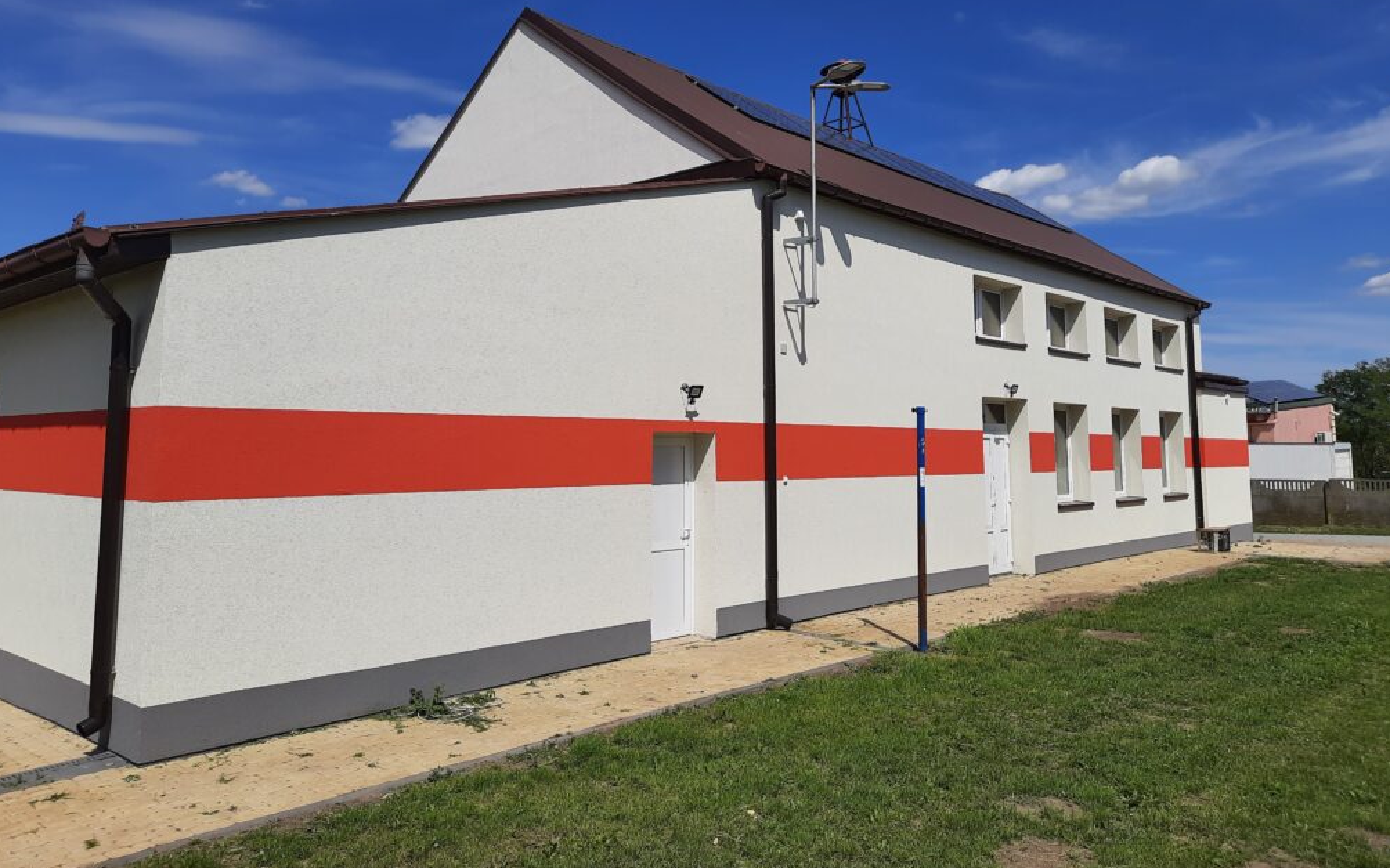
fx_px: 1023
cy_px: 340
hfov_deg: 68.4
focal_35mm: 27
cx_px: 700
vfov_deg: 45.7
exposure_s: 1/1976
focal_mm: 4.6
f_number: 2
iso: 20
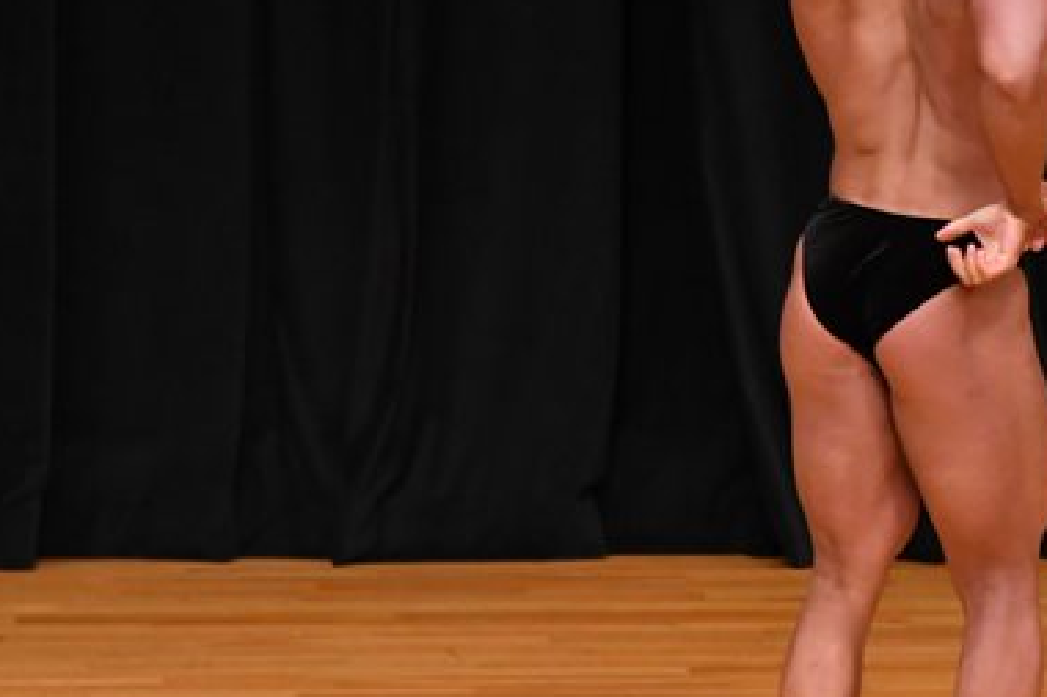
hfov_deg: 3.7
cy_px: 253
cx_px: 916
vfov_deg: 2.5
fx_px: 15988
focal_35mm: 550
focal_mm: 180
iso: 3200
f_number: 5.6
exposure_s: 1/400
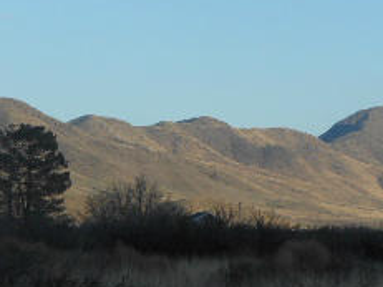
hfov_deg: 8.2
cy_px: 149
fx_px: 2665
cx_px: 40
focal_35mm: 241
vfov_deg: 6.2
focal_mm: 15.6
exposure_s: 1/400
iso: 80
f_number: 5.3
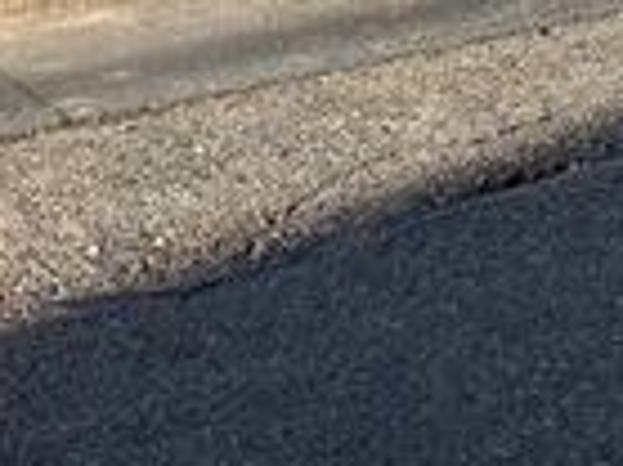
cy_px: -807
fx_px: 2895
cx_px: 999
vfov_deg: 8.2
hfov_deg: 11.6
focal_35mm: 161
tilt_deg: -0.4
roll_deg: -0.6
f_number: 1.8
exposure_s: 1/1567
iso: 32
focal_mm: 3.99
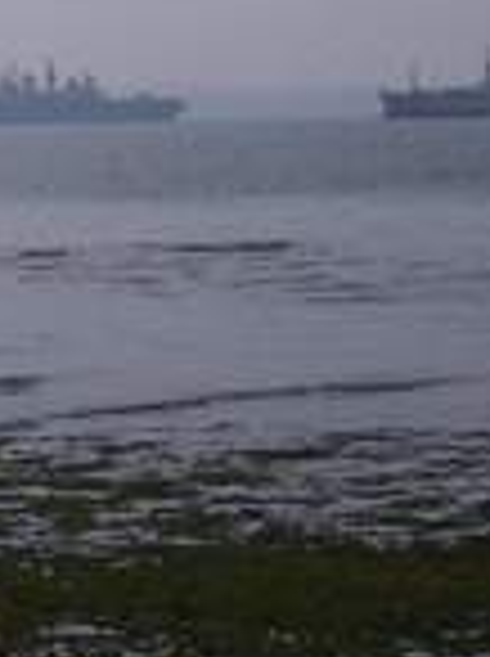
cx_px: -773
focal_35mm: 167
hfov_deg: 8.0
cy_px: 76
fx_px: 3161
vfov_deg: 11.8
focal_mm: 8
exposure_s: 1/700
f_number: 2.8
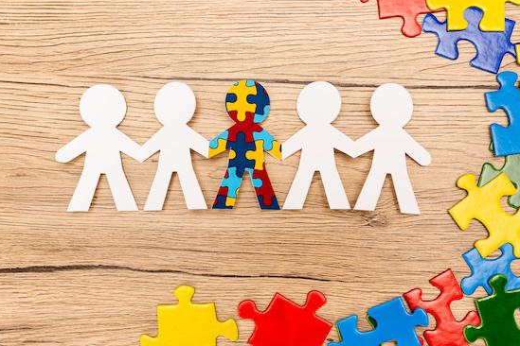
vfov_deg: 26.5
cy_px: 175
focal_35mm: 51
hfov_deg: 38.9
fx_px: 737
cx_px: 262
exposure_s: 1/160
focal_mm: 50
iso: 100
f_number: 5
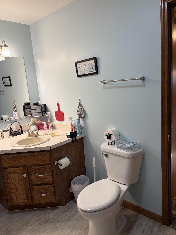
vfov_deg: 67.3
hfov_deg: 53.1
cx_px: 88
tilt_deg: -9.6
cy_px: 118
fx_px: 176
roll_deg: +5.0
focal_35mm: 26
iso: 100
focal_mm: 5.96
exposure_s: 1/60
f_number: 1.6
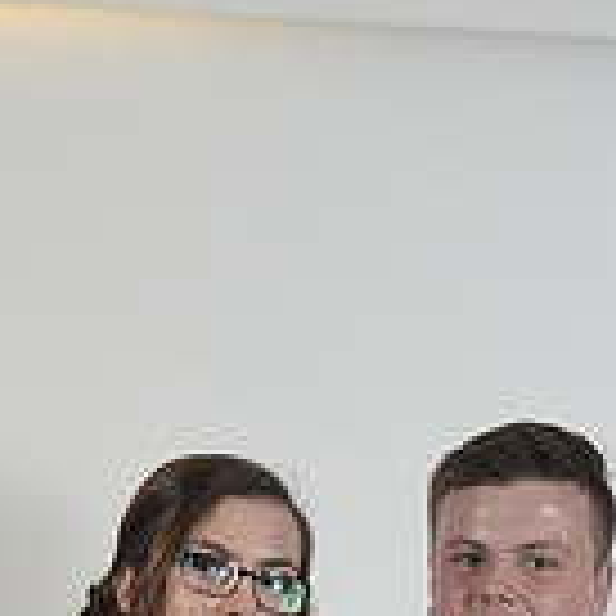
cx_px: 355
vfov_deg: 11.9
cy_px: 1295
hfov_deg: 13.5
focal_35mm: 129
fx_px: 2597
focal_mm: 24
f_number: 5.6
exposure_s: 1/100
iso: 1600
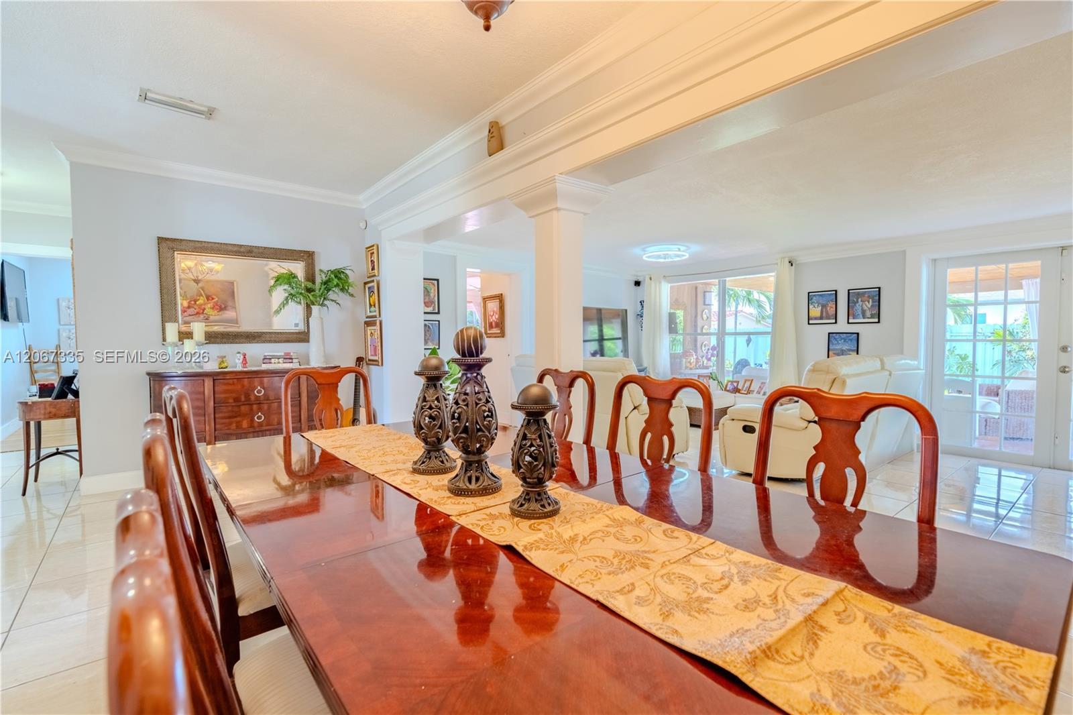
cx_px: 536
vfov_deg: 73.7
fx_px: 477
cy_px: 358
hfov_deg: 96.7
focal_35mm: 16
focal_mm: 16
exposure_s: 1/500
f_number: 8
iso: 800
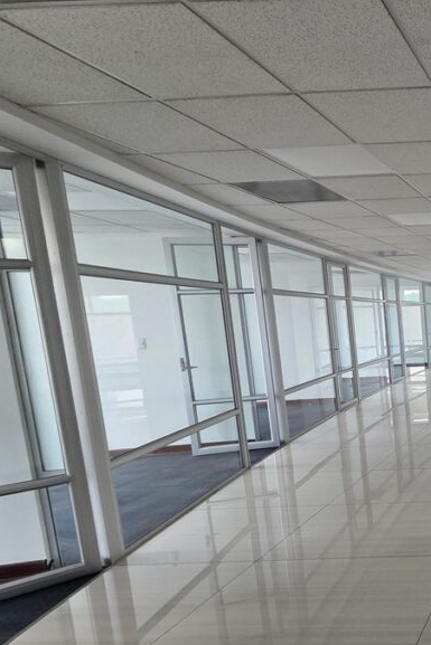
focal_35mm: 24
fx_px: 431
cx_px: 568
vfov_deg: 73.3
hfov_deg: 35.2
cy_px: 371
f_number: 2.2
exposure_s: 1/60
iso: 160
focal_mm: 2.2
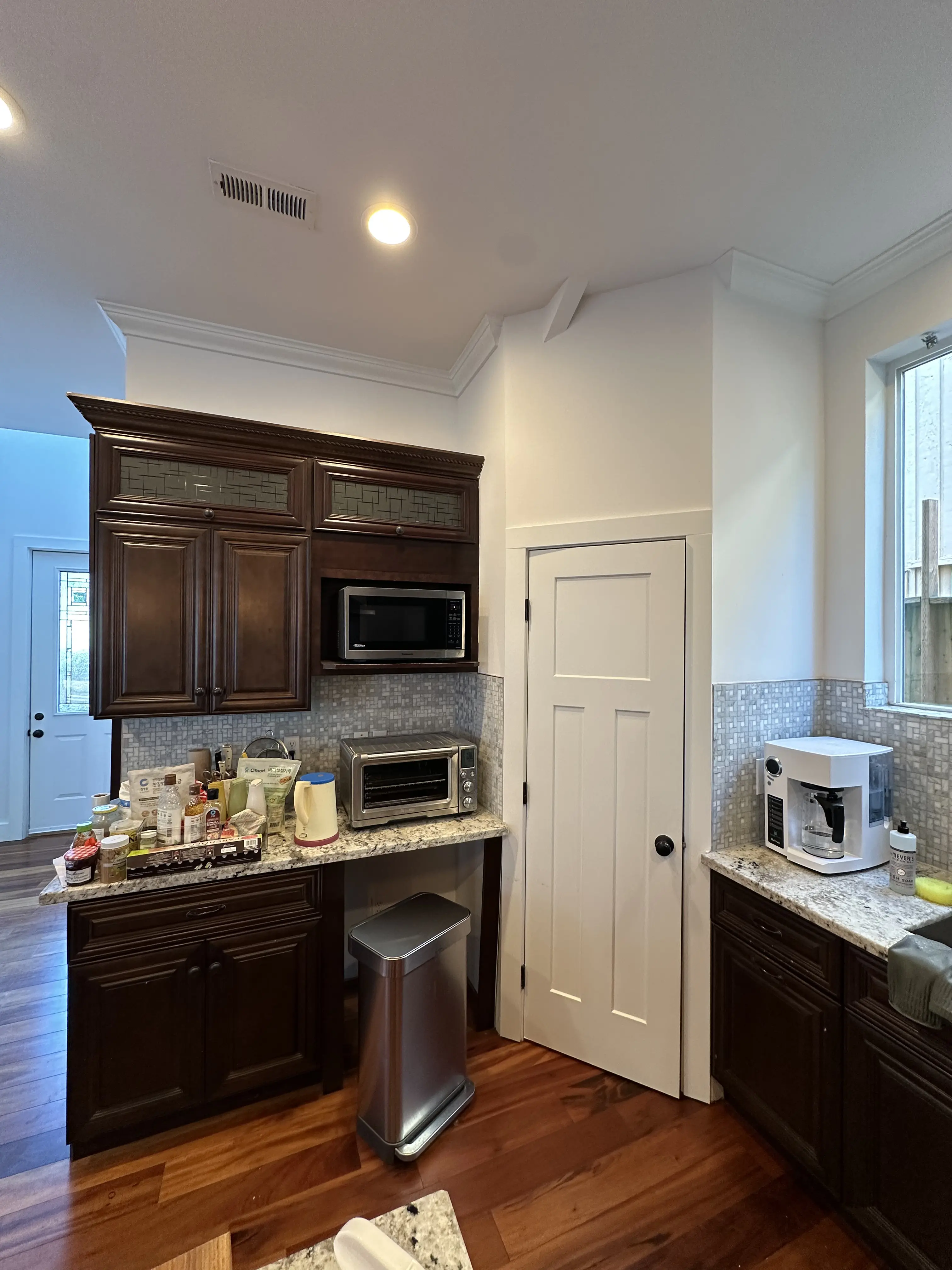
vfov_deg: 102.1
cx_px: 476
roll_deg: -1.4
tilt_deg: +0.7
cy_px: 635
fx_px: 513
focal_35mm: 14
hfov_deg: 85.7
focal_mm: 2.22
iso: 160
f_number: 2.2
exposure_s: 1/60
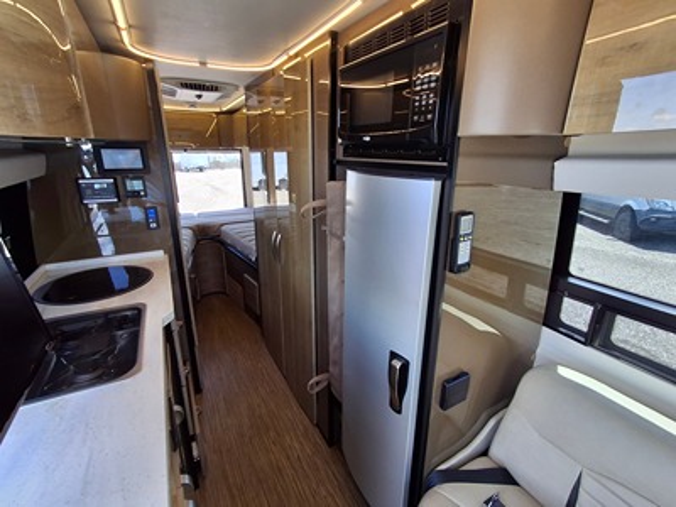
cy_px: 254
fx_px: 312
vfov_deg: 78.1
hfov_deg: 94.5
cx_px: 338
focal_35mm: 16
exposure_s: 1/120
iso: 40
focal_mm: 1.64
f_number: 2.2
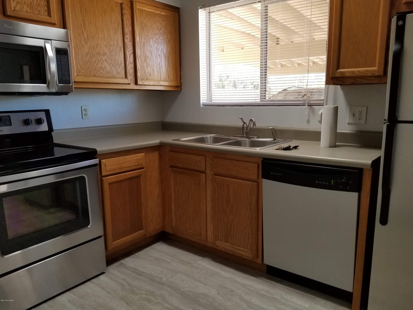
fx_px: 310
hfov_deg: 67.3
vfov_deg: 53.1
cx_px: 206
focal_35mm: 26
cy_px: 155
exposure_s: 1/120
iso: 100
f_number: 1.7
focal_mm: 4.25
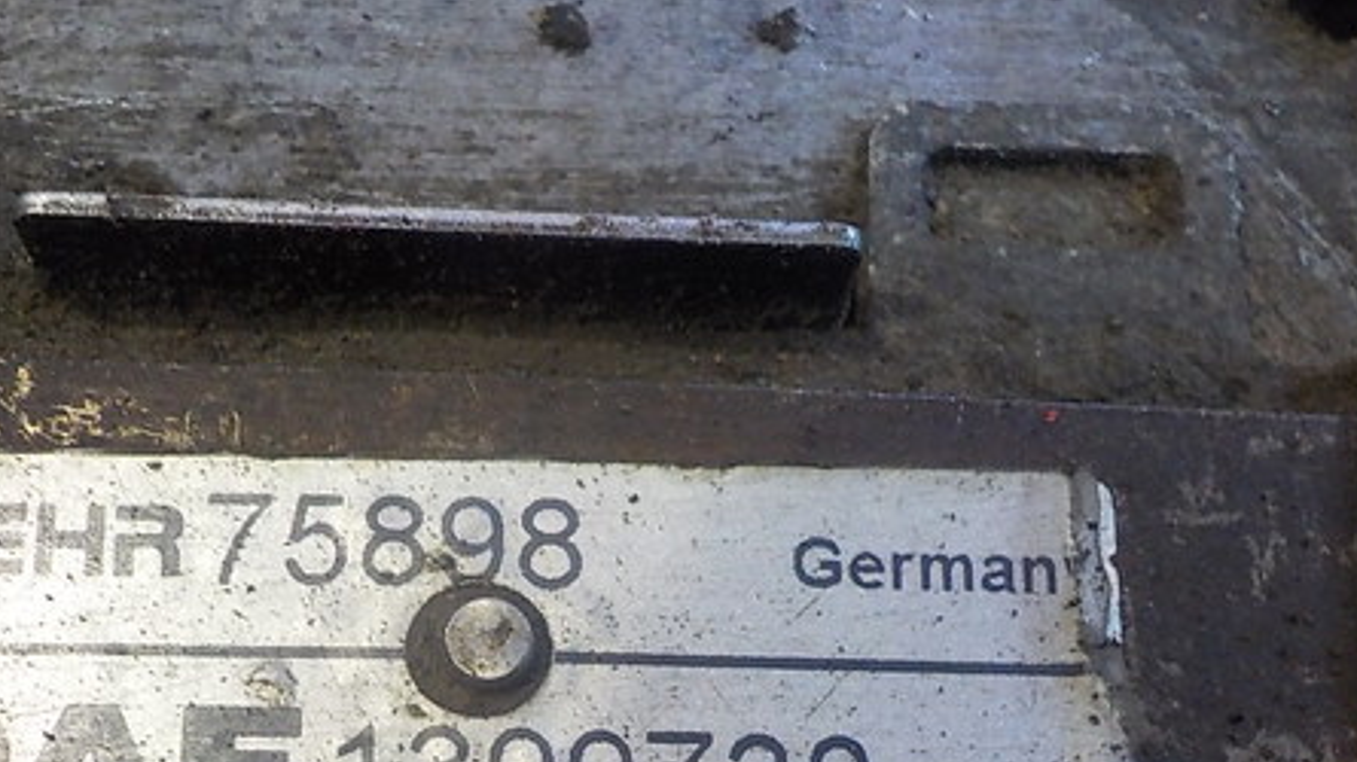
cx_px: 470
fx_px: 1691
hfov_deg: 43.2
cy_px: 728
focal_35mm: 47
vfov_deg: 24.5
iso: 400
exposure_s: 1/30
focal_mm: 4.1
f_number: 3.3
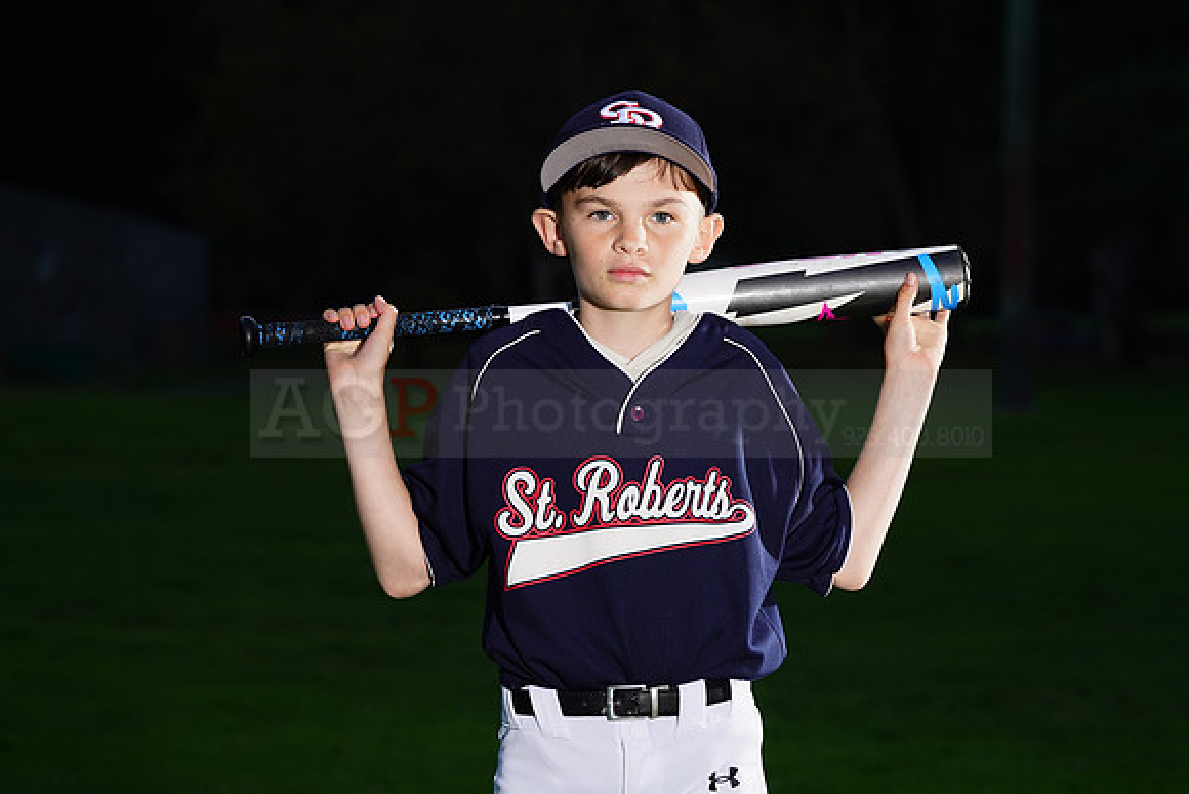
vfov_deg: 8.0
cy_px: 397
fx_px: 5649
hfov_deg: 12.0
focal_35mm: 171
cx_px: 594
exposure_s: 1/160
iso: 320
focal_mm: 171
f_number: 9
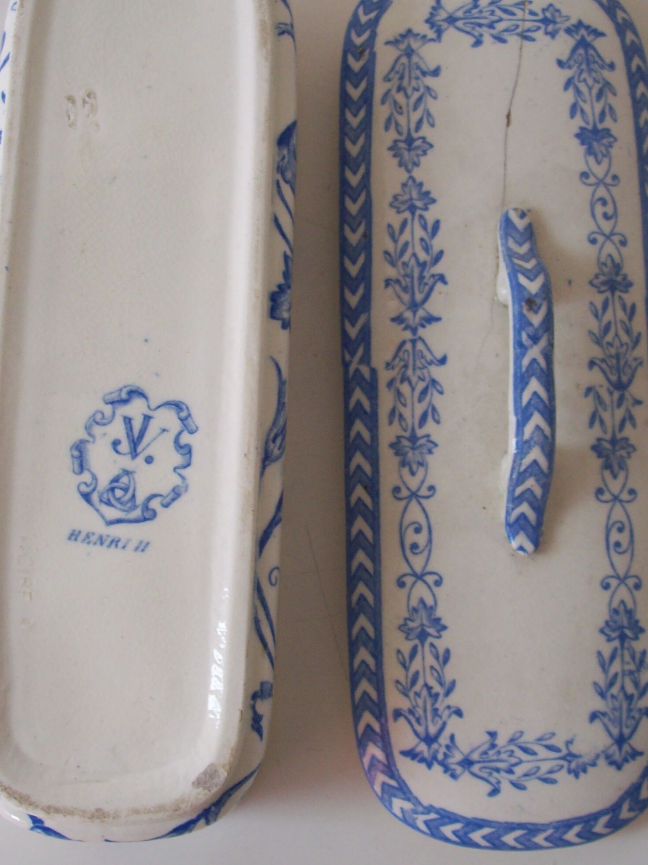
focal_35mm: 52
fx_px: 1299
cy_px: 400
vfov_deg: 36.8
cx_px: 347
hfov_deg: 28.0
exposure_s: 1/68.9
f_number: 2.7
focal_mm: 6
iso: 80
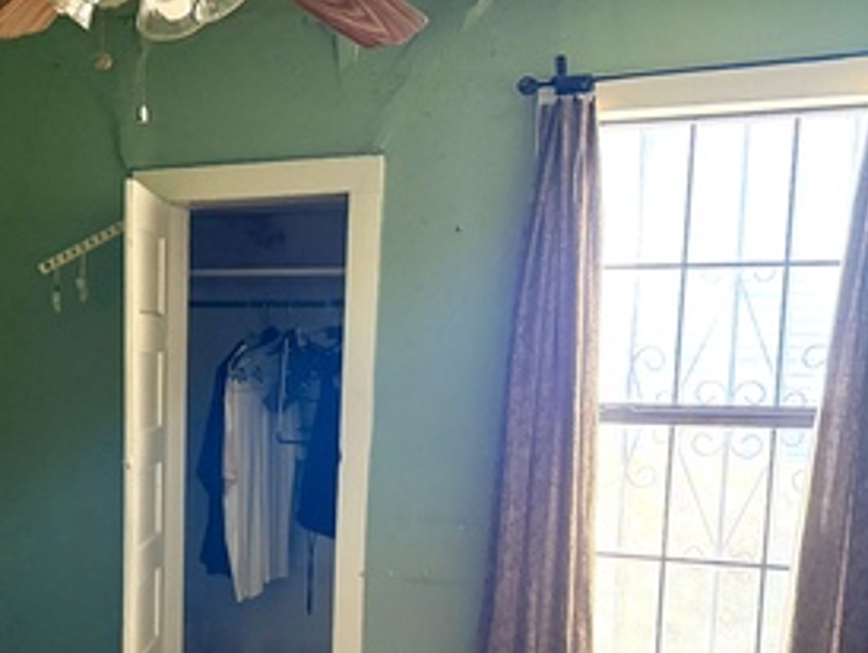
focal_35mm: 56
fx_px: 1405
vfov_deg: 25.3
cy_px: 590
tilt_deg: -10.5
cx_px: 228
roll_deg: -0.7
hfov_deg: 33.7
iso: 640
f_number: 1.78
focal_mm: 6.76
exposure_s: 1/60
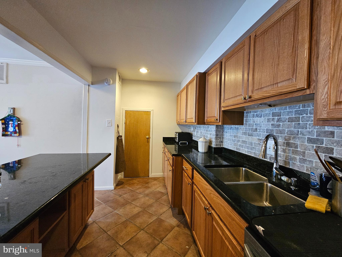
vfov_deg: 89.9
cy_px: 128
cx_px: 171
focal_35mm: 13
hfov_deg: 106.2
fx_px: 128
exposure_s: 1/30
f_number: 2.2
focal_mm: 2.2
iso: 640
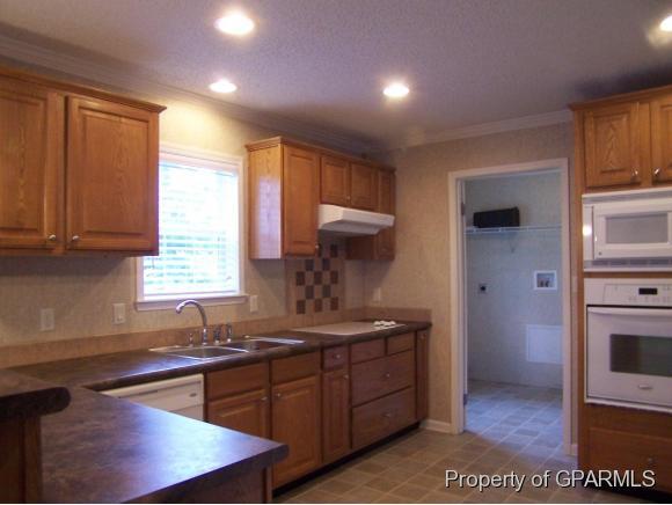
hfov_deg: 48.9
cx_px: 336
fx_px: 738
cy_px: 252
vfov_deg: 37.8
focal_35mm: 38
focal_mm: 6.3
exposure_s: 1/15
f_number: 2.8
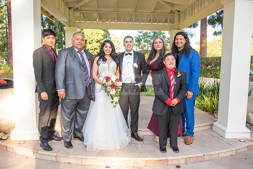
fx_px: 204
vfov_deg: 45.0
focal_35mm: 29
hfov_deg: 63.6
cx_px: 126
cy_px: 84
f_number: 5.6
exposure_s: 1/200
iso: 400
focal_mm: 29
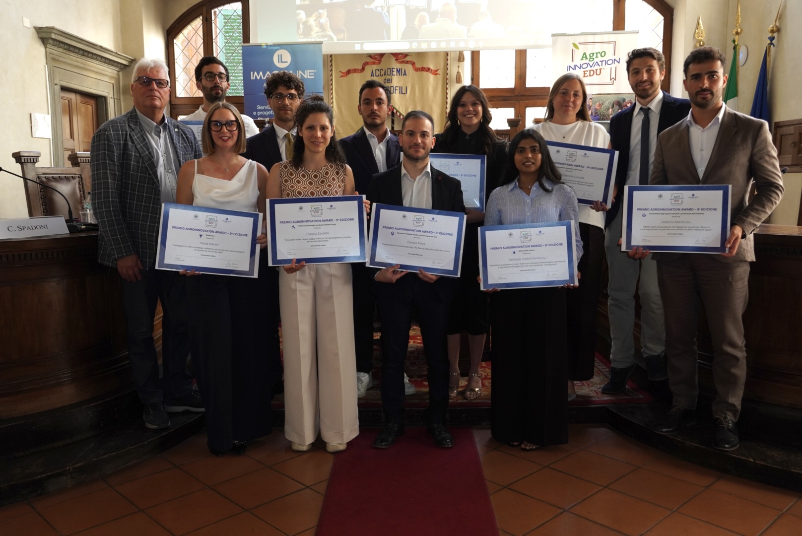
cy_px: 268
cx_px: 401
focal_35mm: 32
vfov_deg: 41.8
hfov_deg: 59.5
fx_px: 702
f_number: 4.5
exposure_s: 1/50
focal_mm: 21
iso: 500
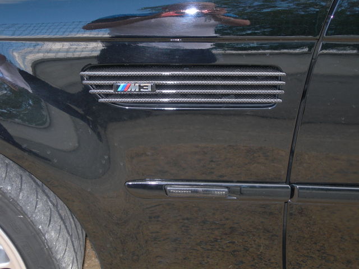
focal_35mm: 92
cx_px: 180
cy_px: 134
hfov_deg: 21.3
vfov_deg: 16.1
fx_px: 954
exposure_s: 1/60.1
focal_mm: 19.1
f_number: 4.3
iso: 76
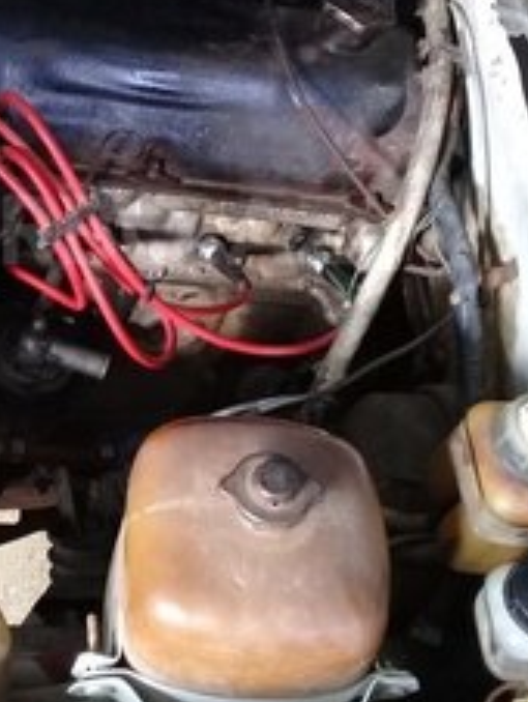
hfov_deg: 21.4
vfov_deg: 28.3
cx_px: 112
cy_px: 230
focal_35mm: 68
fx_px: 1380
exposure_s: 1/33
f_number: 2.2
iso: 80
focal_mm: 3.3
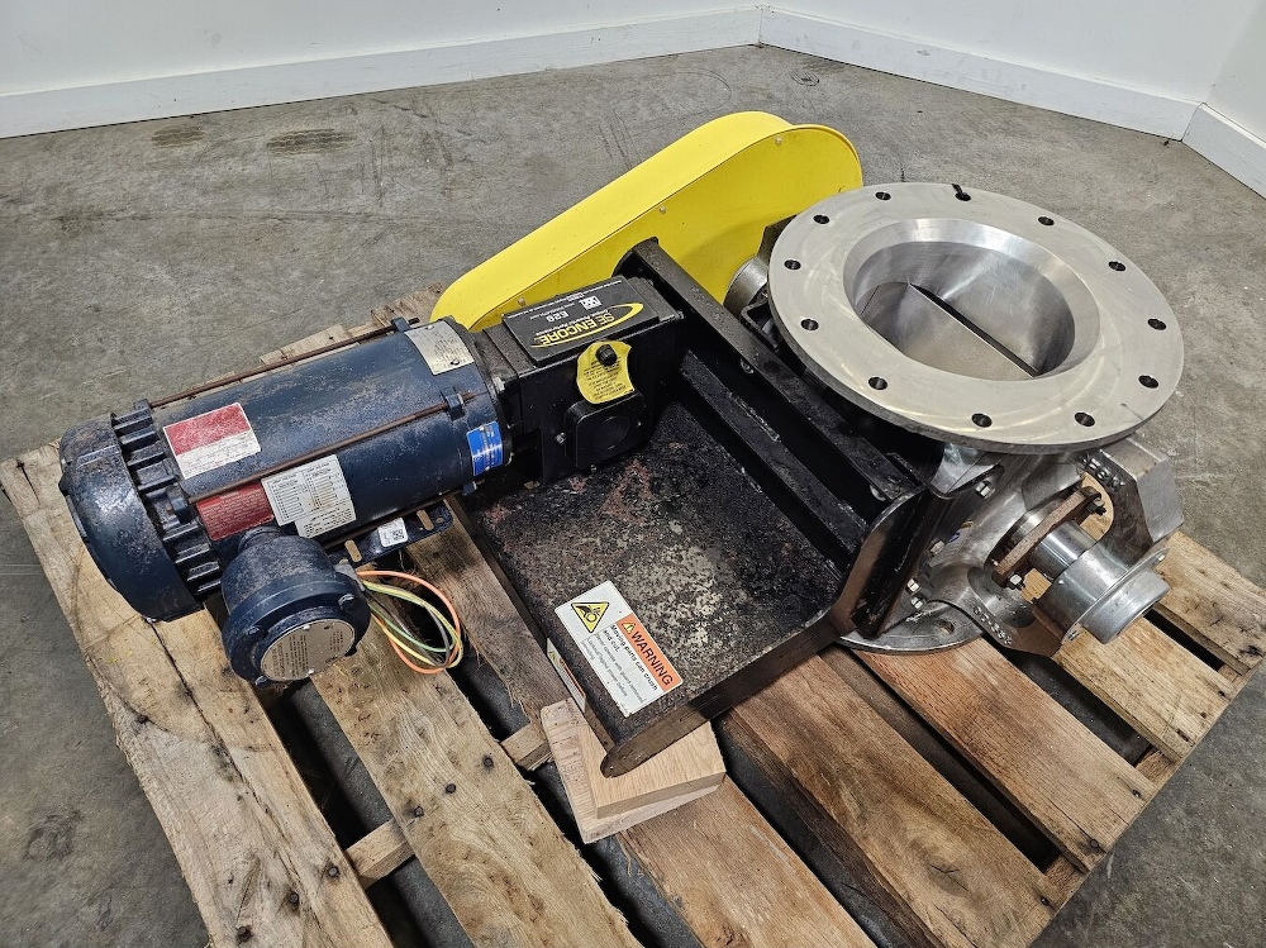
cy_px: 474
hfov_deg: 74.0
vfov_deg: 58.8
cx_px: 633
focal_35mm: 23
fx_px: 841
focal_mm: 6.3
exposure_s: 1/120
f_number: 1.7
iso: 400
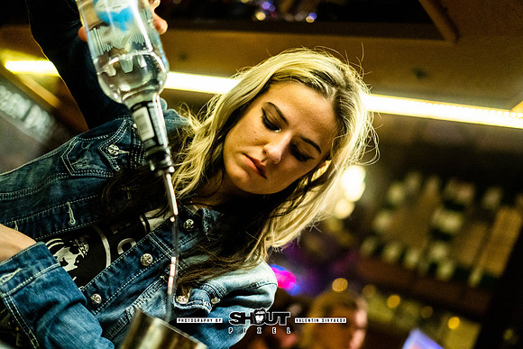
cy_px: 174
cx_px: 262
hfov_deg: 39.6
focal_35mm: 50
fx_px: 727
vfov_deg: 27.0
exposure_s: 1/125
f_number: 1.8
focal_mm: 50
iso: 3200
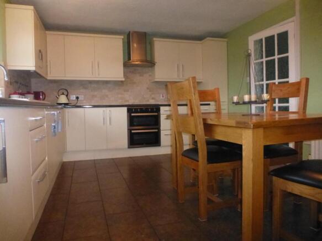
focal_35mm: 24
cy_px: 120
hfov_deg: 71.6
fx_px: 223
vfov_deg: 56.8
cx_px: 161
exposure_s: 1/60
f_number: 3.3
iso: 1600
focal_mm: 4.3
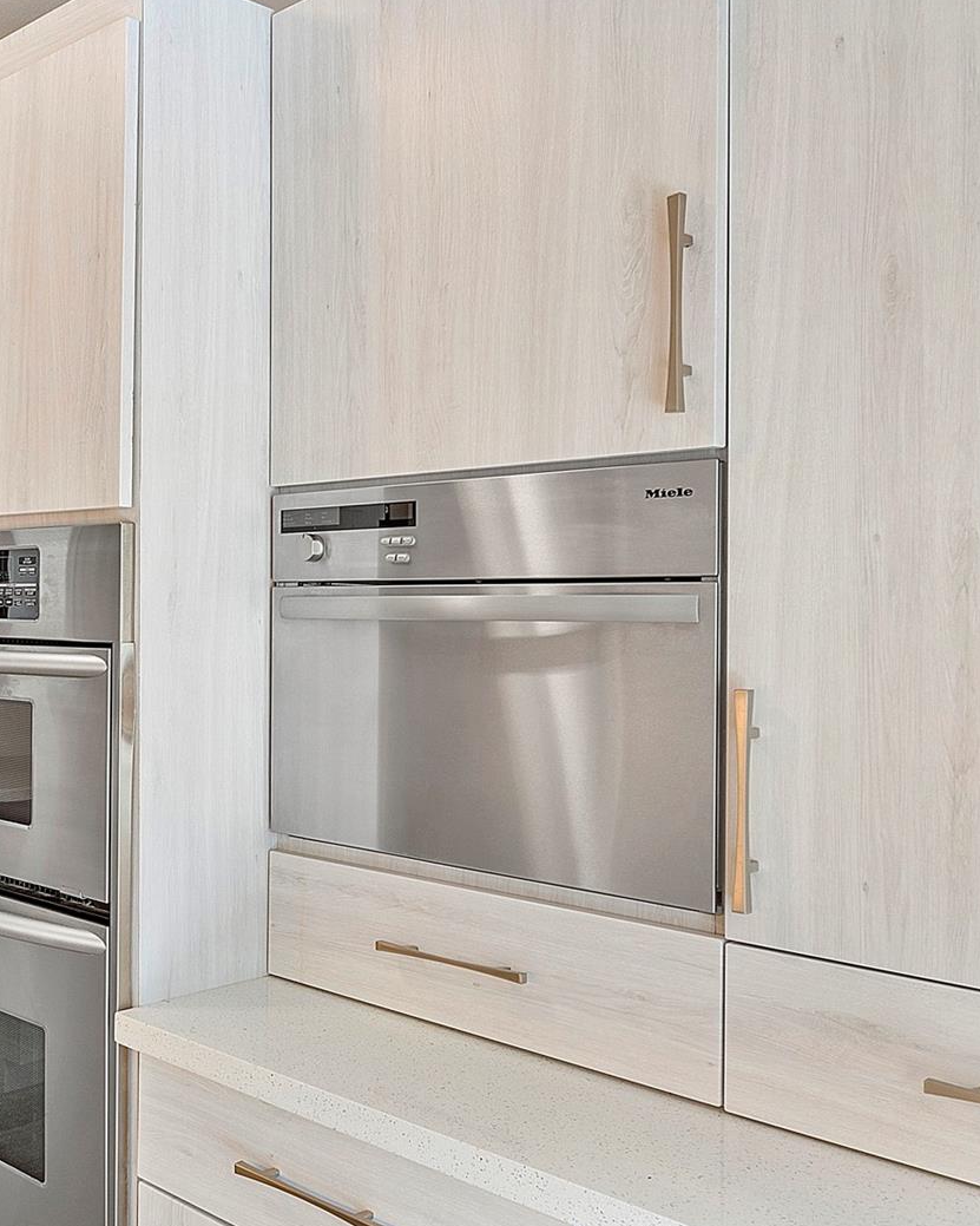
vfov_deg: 46.8
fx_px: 1414
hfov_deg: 35.3
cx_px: 48
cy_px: 617
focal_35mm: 39
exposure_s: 1/30
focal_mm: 18
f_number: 6.3
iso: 250
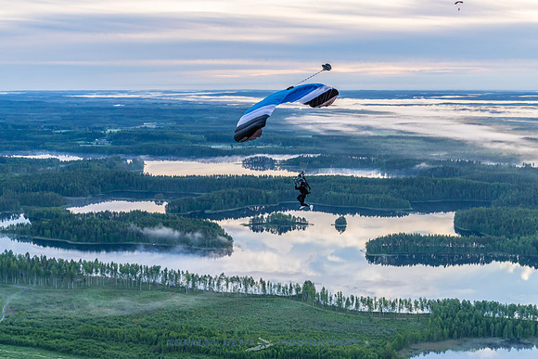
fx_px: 736
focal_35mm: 49
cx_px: 262
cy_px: 180
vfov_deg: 27.4
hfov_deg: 40.1
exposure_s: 1/2000
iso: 1000
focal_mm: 46
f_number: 4
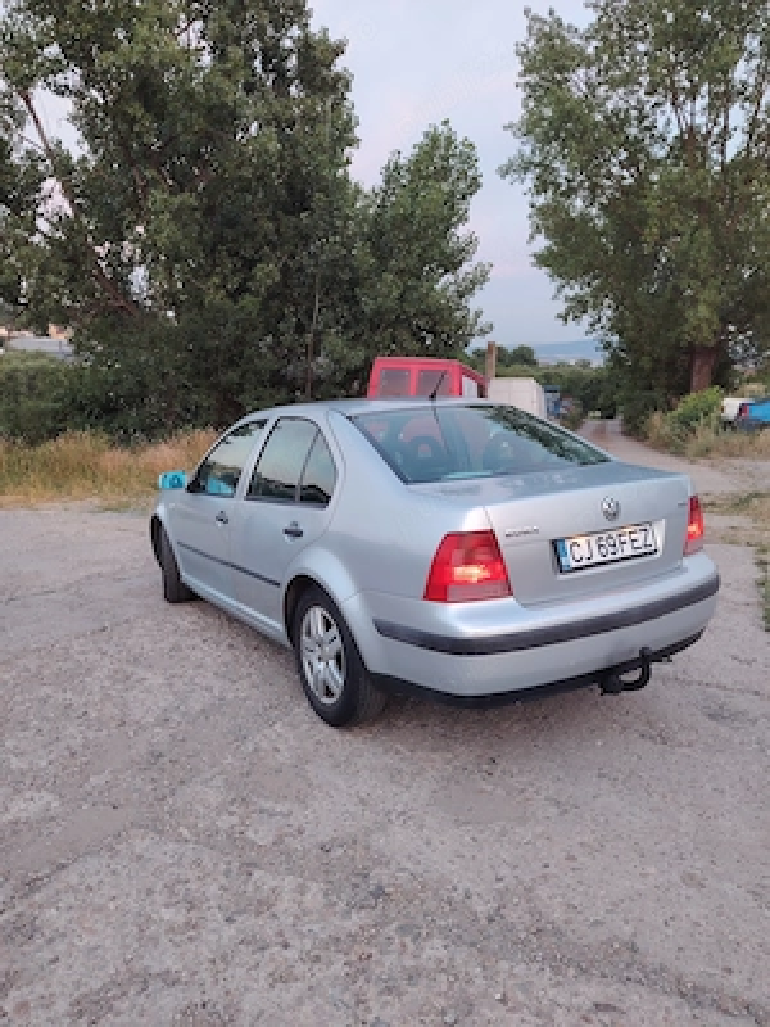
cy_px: 514
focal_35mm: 24
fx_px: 712
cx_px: 385
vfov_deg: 71.6
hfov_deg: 56.8
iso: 438
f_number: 1.75
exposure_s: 1/33.3
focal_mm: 5.25
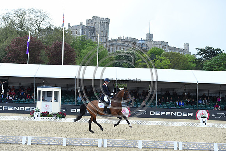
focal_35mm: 90
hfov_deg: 22.6
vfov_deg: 15.2
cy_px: 76
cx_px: 113
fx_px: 565
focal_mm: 90
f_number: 5
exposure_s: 1/1600
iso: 720
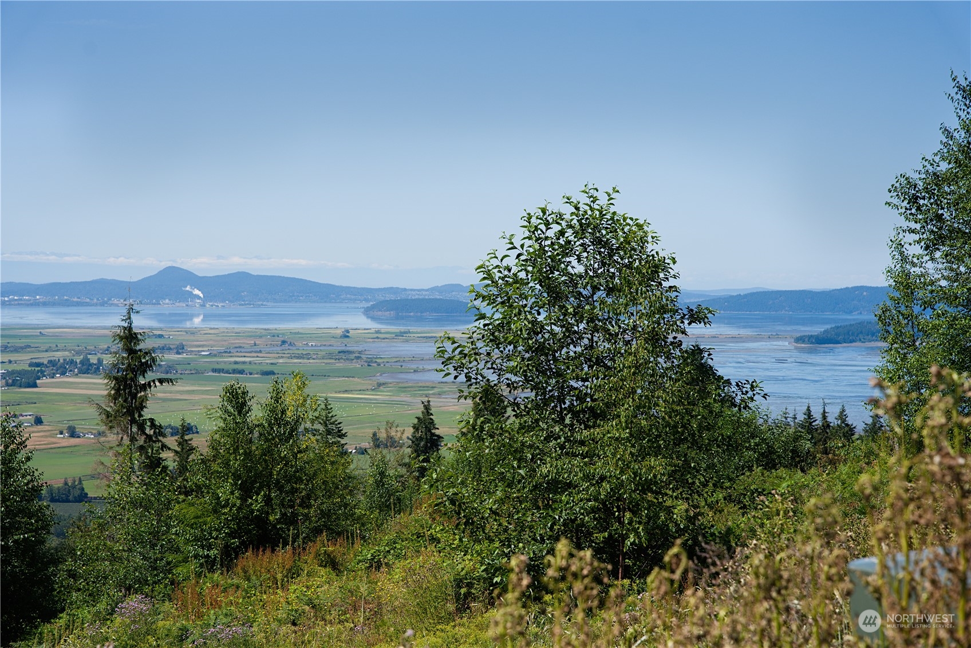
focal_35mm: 70
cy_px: 324
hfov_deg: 28.8
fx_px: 1888
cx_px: 486
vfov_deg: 19.5
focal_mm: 70
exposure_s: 1/800
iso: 100
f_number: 5.6
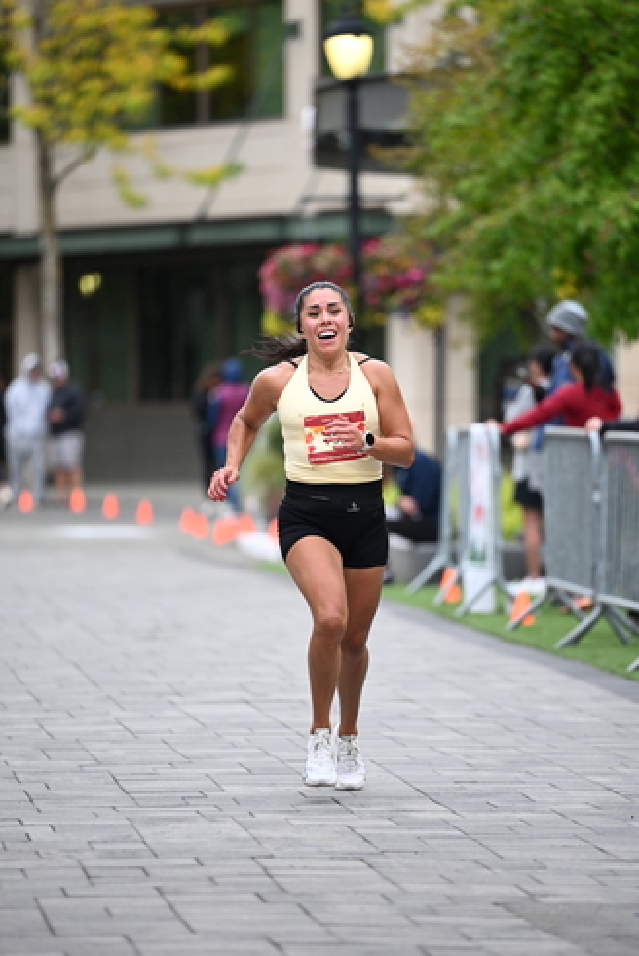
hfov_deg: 6.1
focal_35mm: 224
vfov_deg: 9.2
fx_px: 5955
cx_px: 320
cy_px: 463
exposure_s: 1/1600
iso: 1000
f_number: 2.8
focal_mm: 200
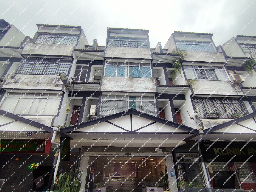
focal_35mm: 16
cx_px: 128
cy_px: 96
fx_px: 118
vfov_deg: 78.1
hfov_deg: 94.5
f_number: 2.2
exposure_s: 1/1073
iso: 50
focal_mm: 1.65
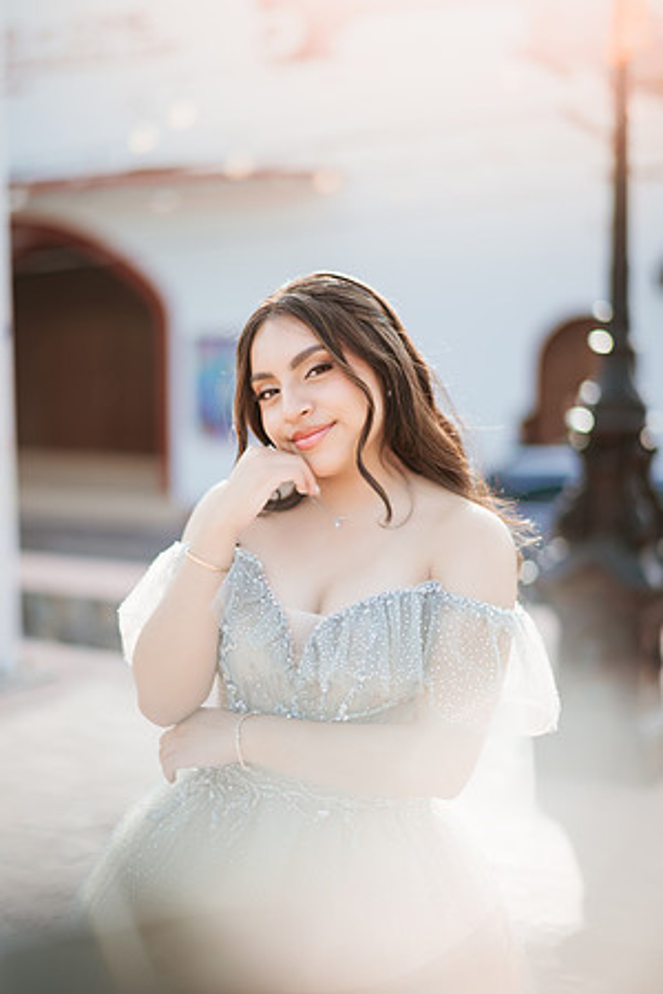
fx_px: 1602
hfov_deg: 23.4
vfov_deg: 34.5
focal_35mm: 58
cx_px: 332
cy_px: 497
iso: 100
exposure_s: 1/2500
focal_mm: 58
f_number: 1.4
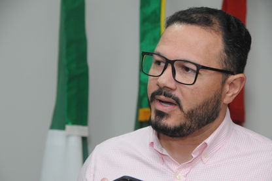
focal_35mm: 135
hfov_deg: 15.2
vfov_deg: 10.1
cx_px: 136
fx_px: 1018
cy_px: 90
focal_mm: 90
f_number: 5.6
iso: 1600
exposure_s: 1/200
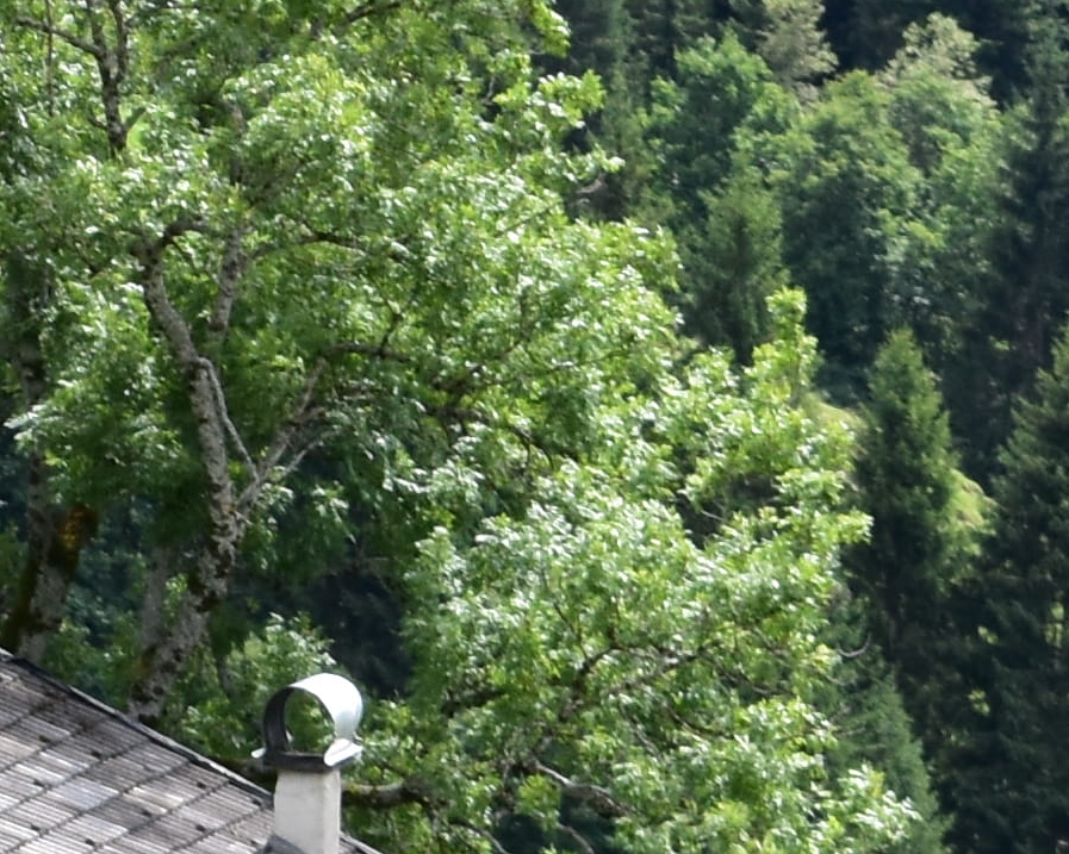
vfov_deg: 3.0
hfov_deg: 3.7
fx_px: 16388
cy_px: 26
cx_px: -106
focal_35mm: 518
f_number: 10
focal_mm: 55
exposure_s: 1/250
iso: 400
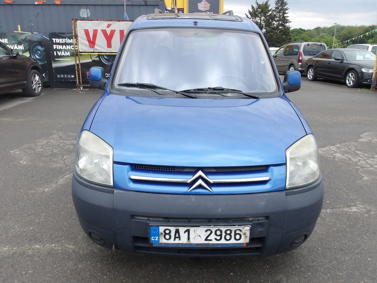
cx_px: 188
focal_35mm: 27
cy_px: 142
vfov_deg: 51.4
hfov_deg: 65.3
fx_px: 294
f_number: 3
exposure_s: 1/460
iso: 100
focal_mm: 4.9
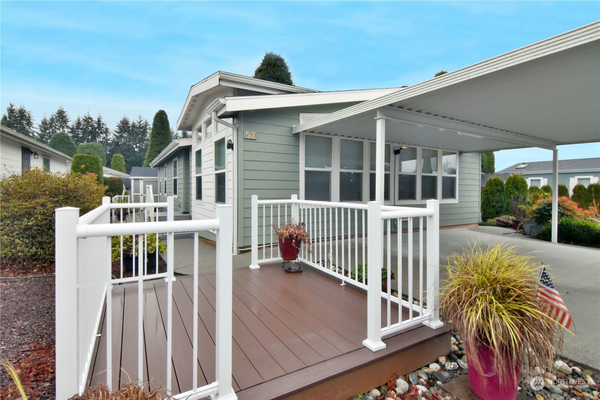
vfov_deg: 72.0
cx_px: 300
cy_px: 200
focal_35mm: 16
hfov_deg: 95.0
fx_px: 275
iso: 1600
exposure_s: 1/5
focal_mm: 11
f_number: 20
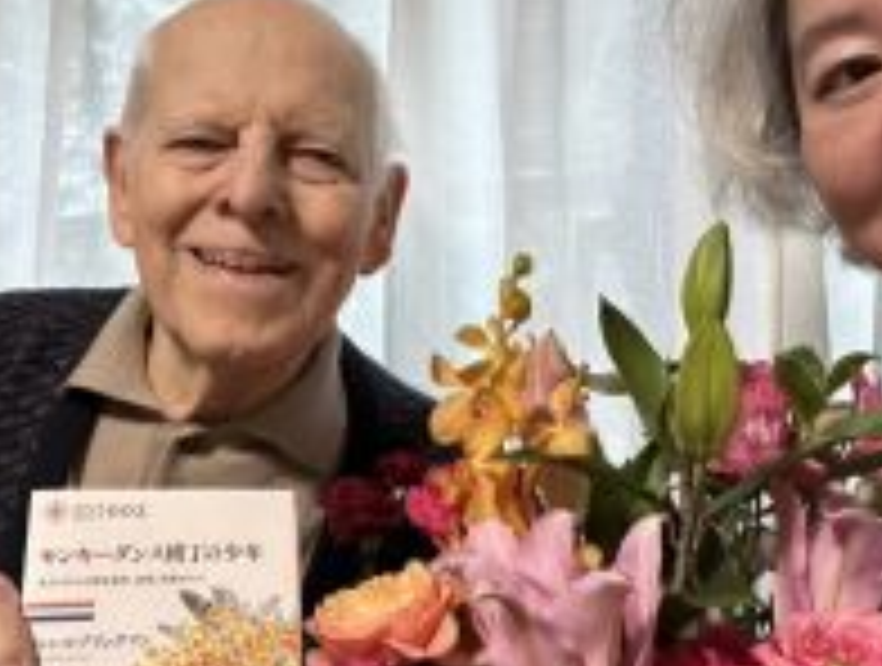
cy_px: 335
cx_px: 405
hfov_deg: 45.6
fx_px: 1047
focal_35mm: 41
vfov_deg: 35.3
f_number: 1.9
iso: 320
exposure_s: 1/40
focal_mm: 2.69
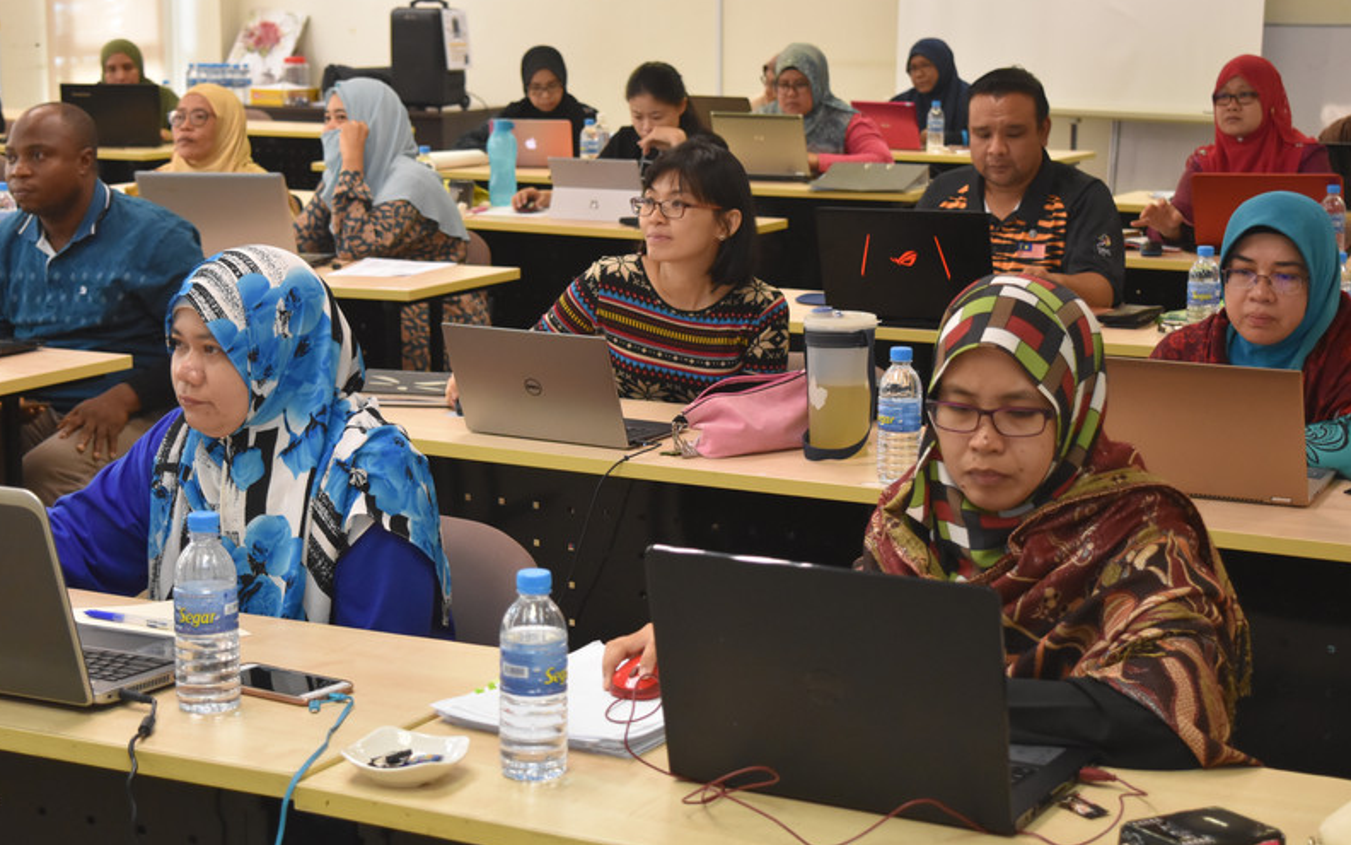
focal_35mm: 71
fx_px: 2614
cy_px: 443
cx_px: 670
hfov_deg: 29.0
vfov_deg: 18.3
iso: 2200
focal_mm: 46
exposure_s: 1/200
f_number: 5
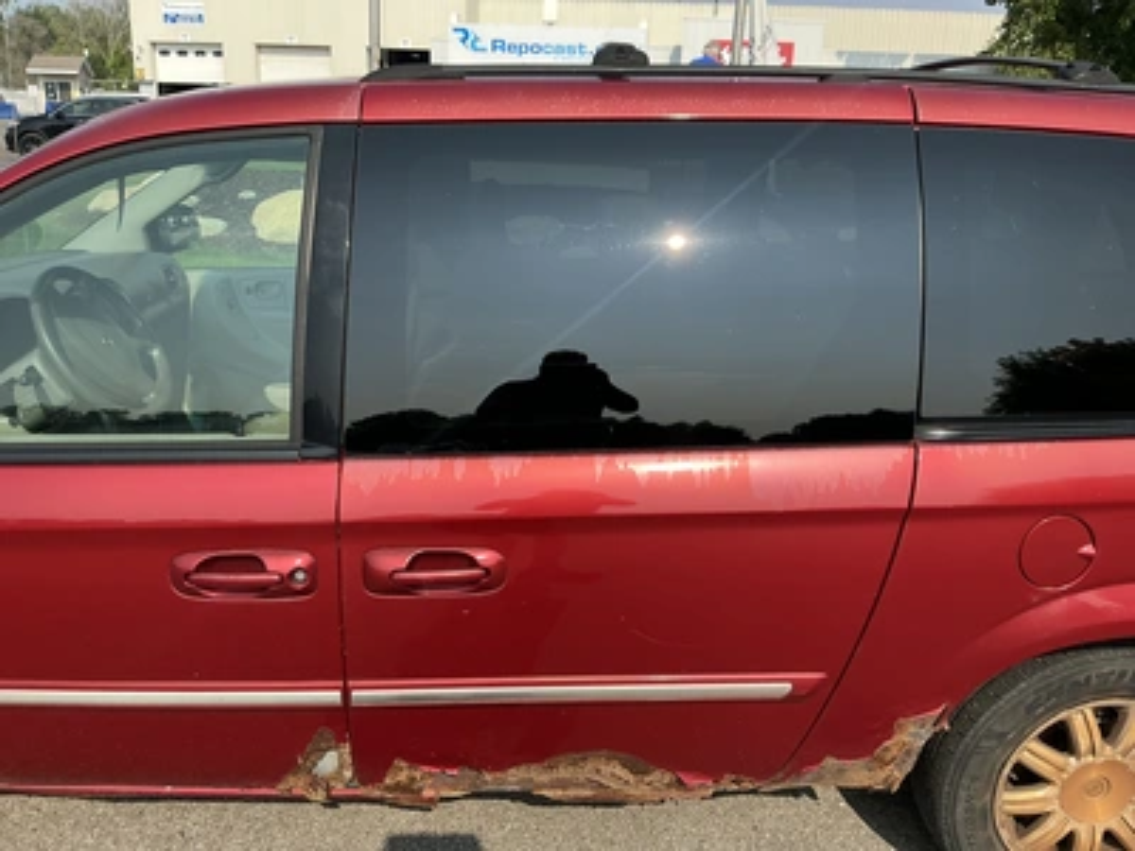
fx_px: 918
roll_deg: -1.2
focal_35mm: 28
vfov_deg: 49.7
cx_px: 568
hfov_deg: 63.4
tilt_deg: -16.9
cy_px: 426
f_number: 1.8
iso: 25
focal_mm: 3
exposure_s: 1/1121
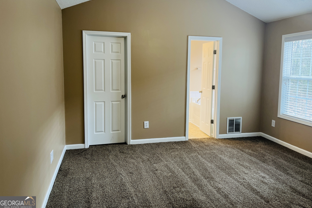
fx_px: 243
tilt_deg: -5.7
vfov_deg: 46.2
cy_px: 87
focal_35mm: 28
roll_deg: -0.7
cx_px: 161
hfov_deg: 65.5
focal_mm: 5.1
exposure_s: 1/60
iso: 80
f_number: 1.6
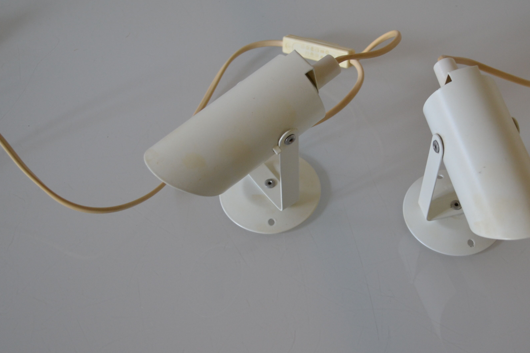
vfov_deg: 26.0
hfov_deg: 38.0
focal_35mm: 52
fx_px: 766
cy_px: 198
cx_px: 325
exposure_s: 1/50
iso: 400
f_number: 4
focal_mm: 24
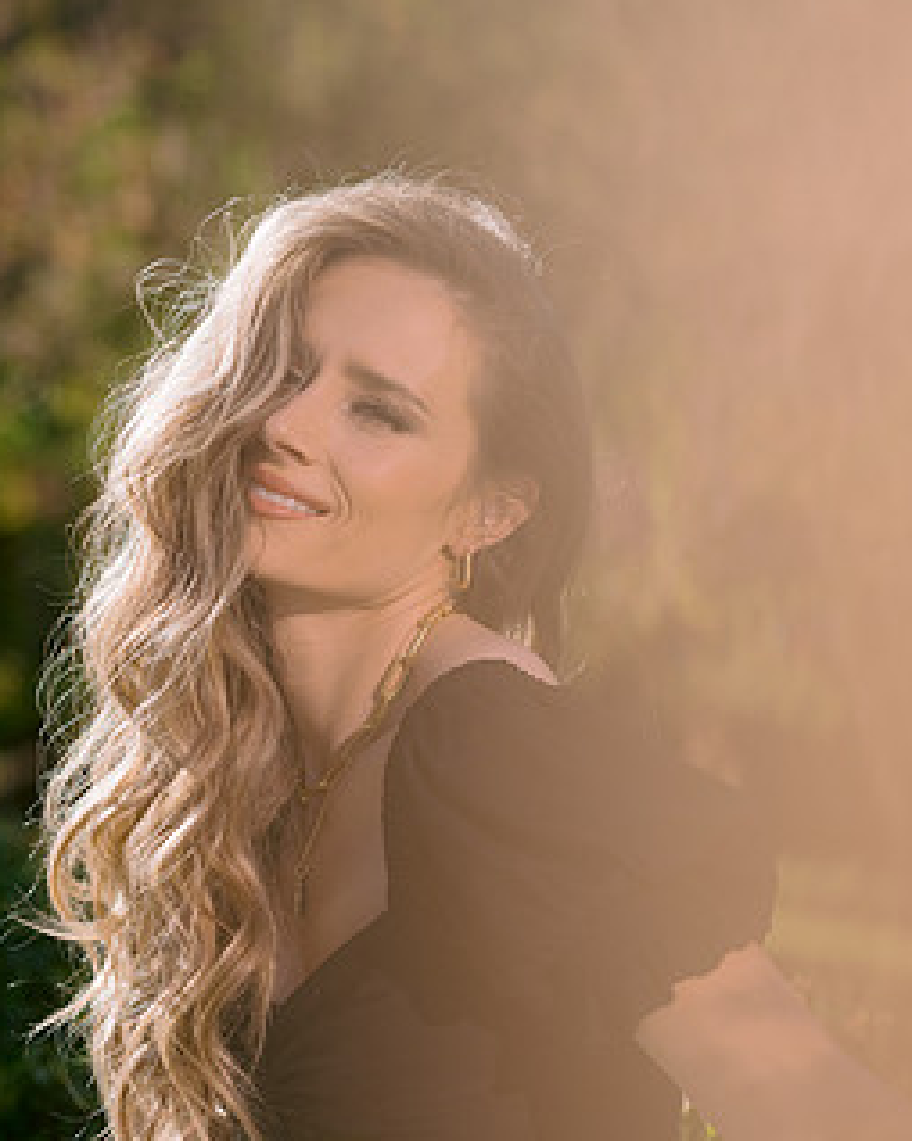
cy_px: 800
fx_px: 3816
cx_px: 488
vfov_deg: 17.0
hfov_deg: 13.6
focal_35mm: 113
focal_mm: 85
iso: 400
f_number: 2.8
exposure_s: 1/8000
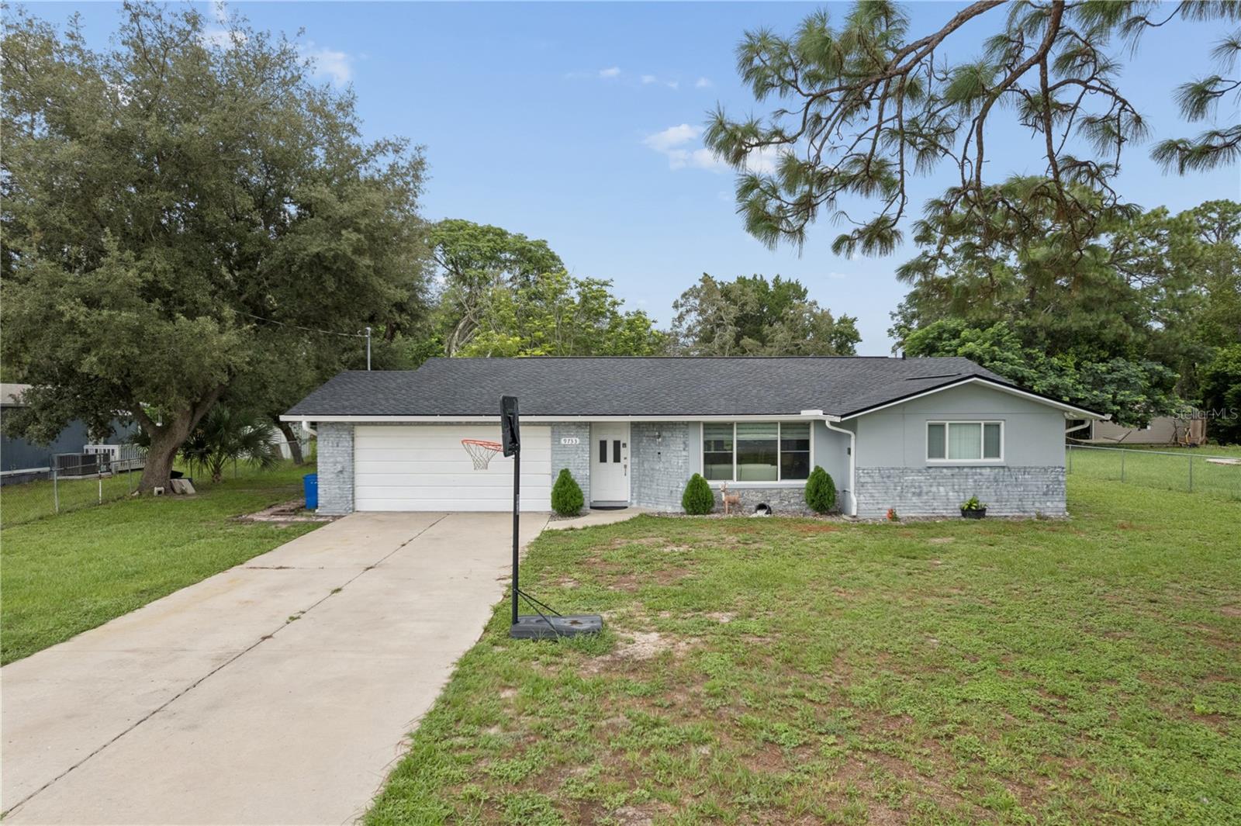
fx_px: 758
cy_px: 413
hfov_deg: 78.6
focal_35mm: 22
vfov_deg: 57.2
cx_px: 620
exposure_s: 1/640
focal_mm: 8.4
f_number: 2.8
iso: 100
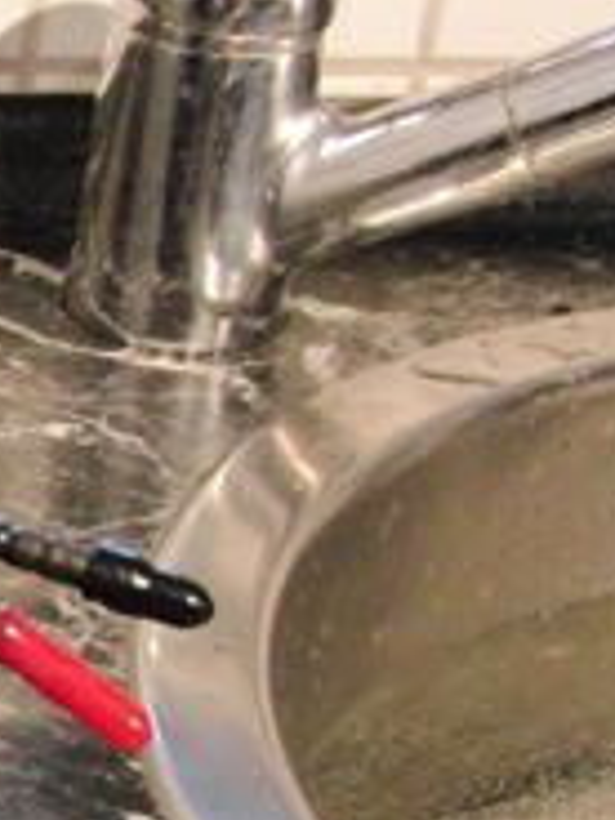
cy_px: 775
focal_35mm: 129
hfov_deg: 10.5
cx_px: -642
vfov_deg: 15.1
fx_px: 3056
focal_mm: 6.42
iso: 400
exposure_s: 1/10
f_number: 3.6
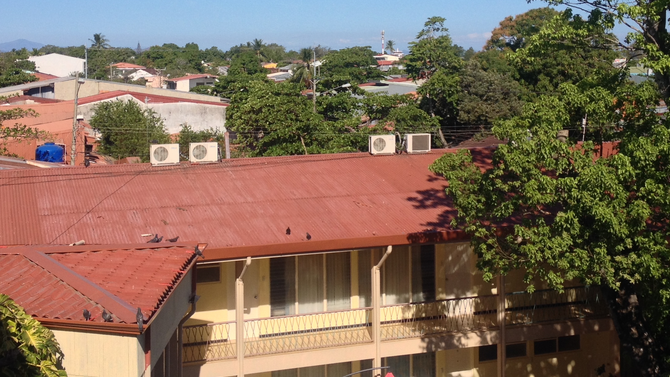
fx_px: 1013
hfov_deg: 36.6
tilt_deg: -4.5
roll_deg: +1.1
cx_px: 307
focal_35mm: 57
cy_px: 68
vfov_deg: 20.8
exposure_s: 1/2208
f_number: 2.4
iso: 50
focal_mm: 4.28
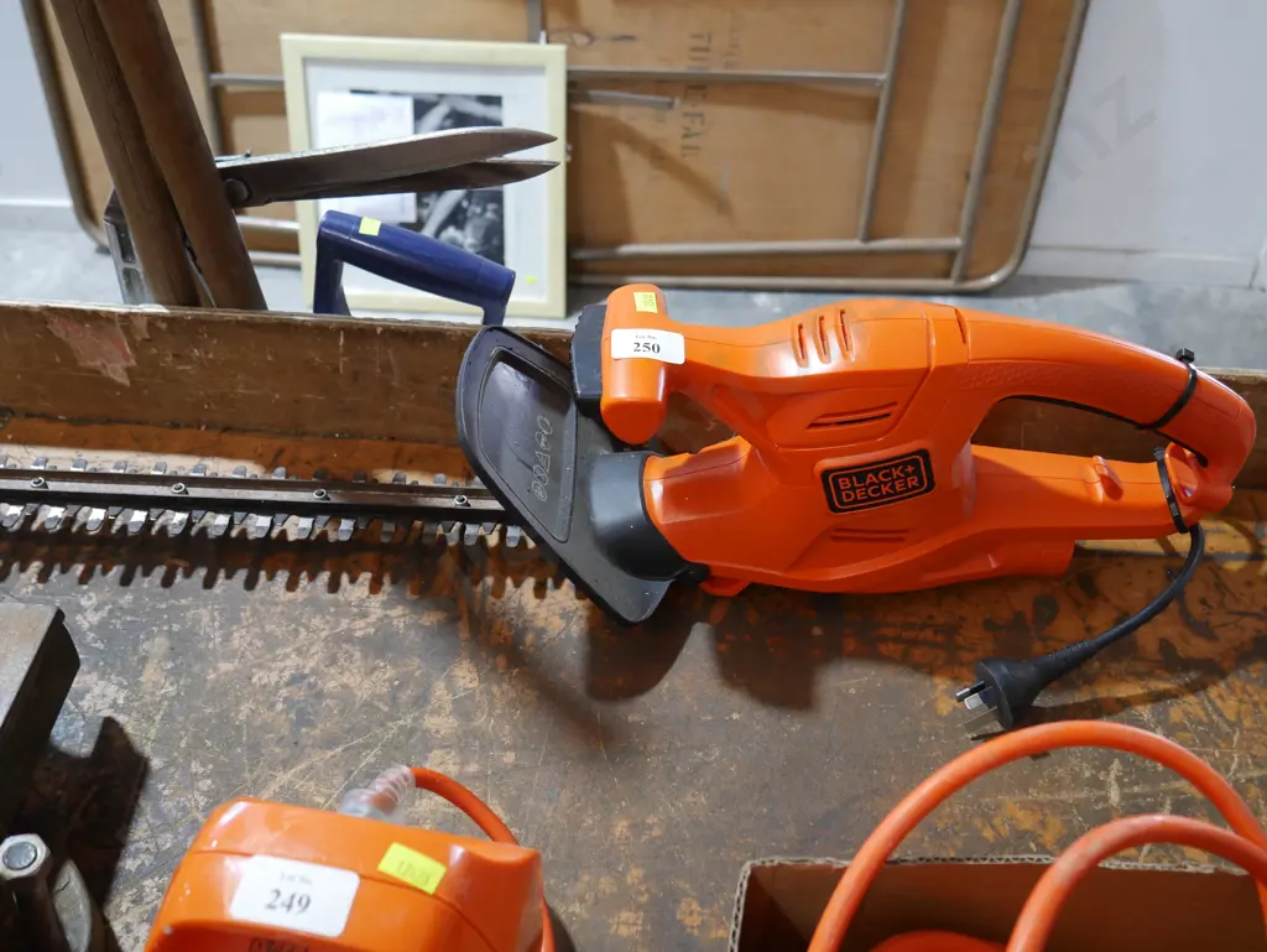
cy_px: 476
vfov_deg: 39.7
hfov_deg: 51.3
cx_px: 634
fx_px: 1318
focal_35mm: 36
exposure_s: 1/60
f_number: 4
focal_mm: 18
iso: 640
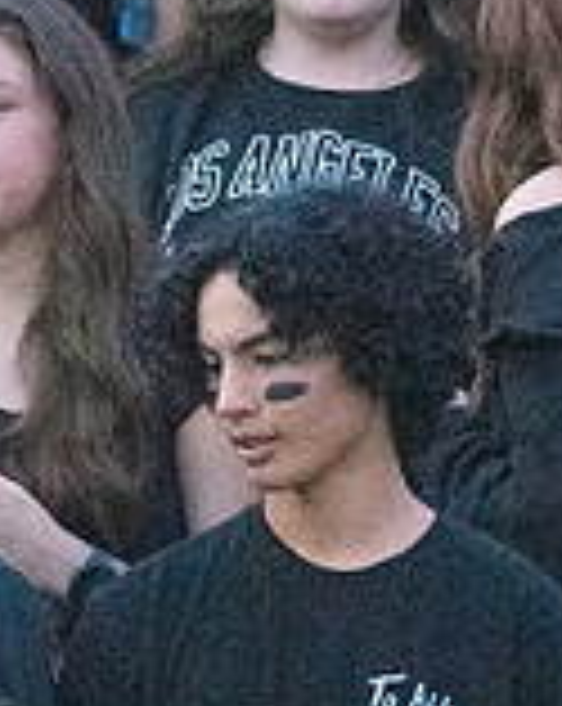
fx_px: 26086
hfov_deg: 1.2
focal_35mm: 1251
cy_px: 472
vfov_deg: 1.6
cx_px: -364
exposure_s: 1/2000
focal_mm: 240
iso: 8000
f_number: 5.6
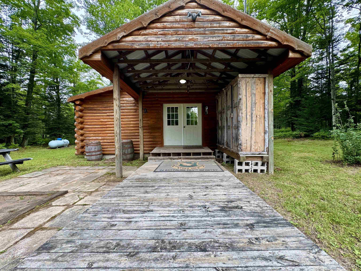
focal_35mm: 14
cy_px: 136
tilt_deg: -1.9
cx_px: 180
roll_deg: +0.8
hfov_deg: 102.1
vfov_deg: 85.7
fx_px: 146
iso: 40
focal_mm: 2.22
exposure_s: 1/136
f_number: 2.2
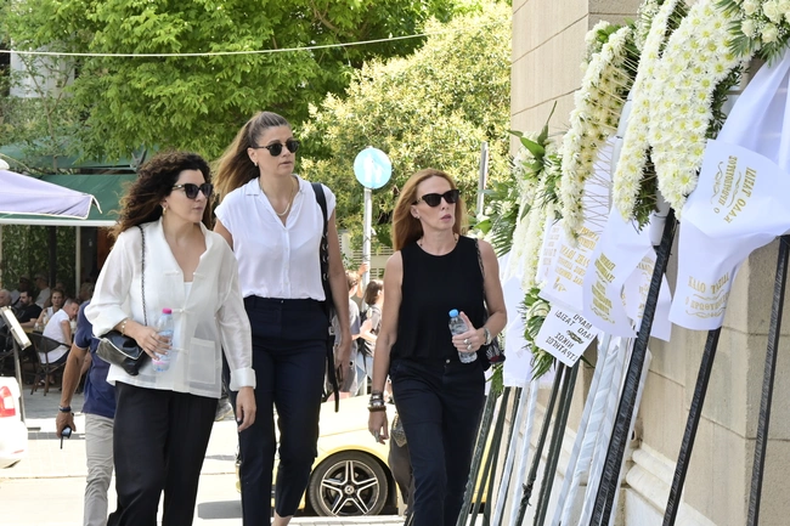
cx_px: 395
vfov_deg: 11.6
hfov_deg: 17.4
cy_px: 263
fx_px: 2589
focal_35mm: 118
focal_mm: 79
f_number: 9
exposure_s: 1/250
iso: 800
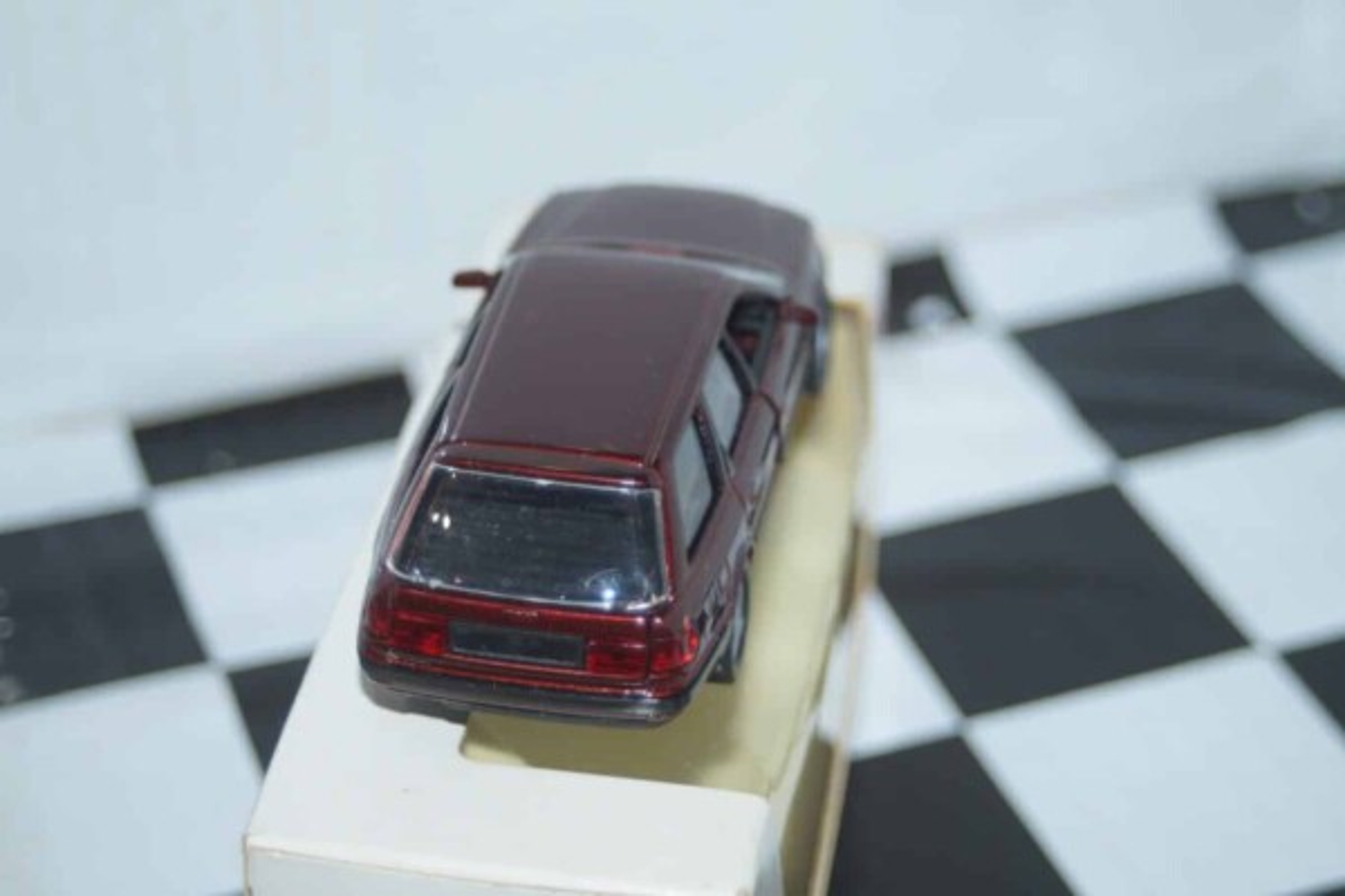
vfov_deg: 15.2
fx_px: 3362
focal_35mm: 90
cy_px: 448
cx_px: 672
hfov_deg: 22.6
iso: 400
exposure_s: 1/100
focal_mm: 60
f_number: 5.6
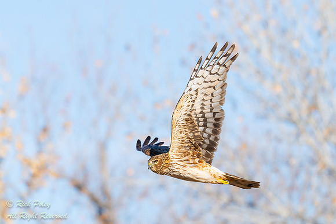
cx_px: 127
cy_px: 74
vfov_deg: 2.3
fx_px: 5692
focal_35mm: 610
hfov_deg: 3.4
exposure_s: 1/2500
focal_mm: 456
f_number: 8
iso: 1000
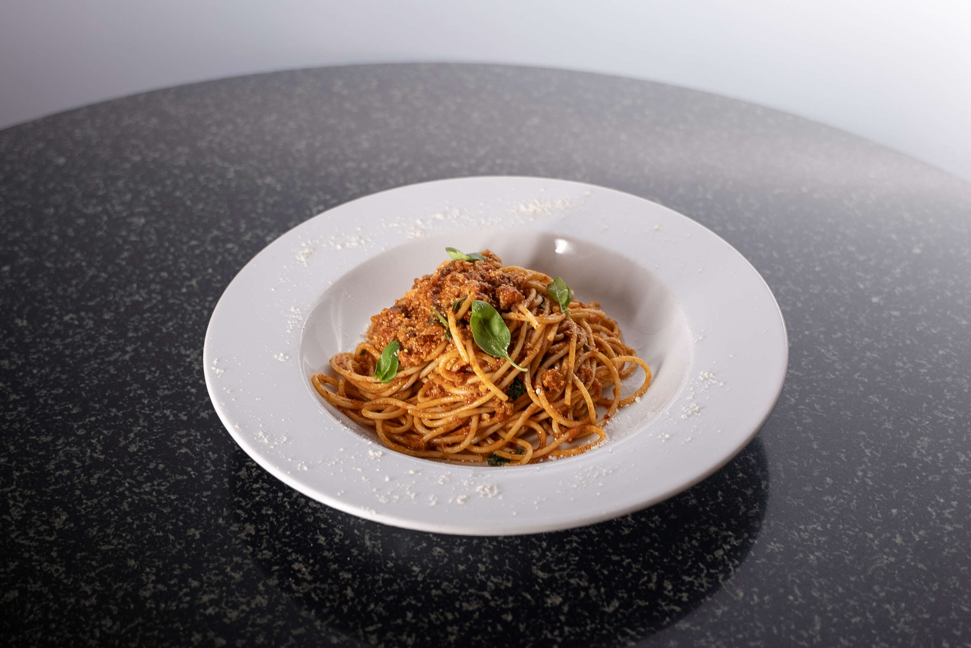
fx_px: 1484
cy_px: 324
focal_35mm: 55
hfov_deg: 36.2
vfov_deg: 24.6
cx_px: 486
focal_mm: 36.7
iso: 250
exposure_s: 1/30
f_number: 2.8
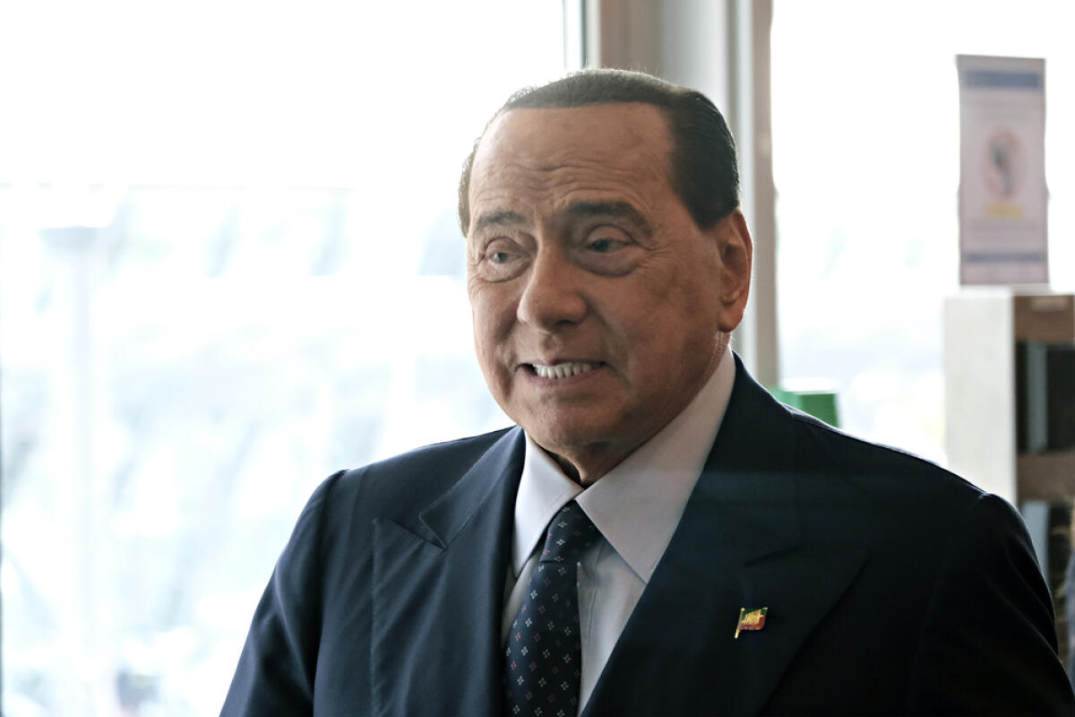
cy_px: 358
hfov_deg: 15.1
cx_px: 538
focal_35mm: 136
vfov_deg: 10.1
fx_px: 4061
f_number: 4.5
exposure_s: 1/250
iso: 3200
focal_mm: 90.4
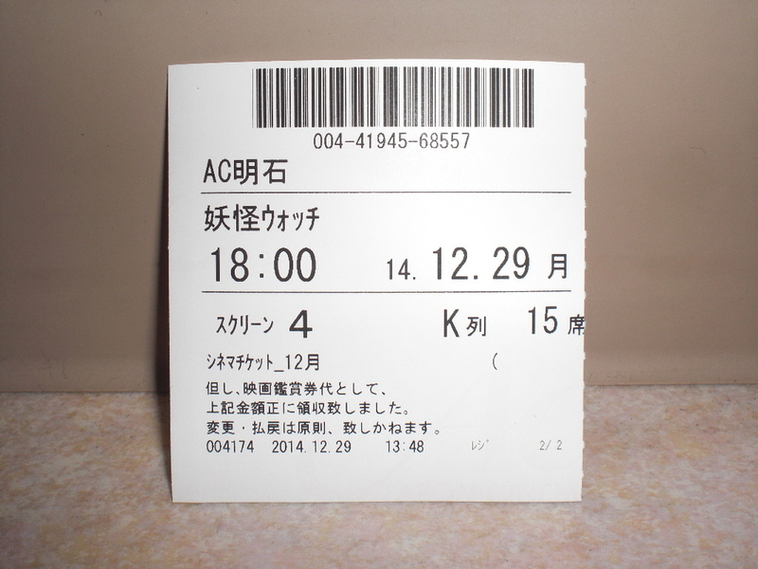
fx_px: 832
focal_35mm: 38
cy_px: 284
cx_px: 379
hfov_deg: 49.0
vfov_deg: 37.7
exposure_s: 1/60
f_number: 5.6
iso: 64
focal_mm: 6.3
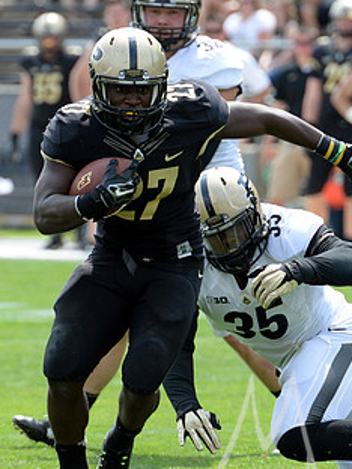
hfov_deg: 4.0
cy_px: 268
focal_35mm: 375
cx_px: 190
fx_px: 5084
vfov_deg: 5.3
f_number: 6.3
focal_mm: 270
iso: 640
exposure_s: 1/1250
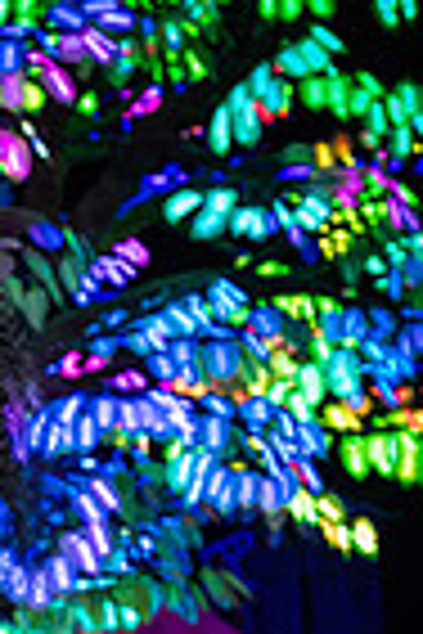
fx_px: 3031
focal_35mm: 172
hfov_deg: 7.8
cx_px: -189
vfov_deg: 11.5
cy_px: 917
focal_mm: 54
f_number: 5
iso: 500
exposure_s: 1/80
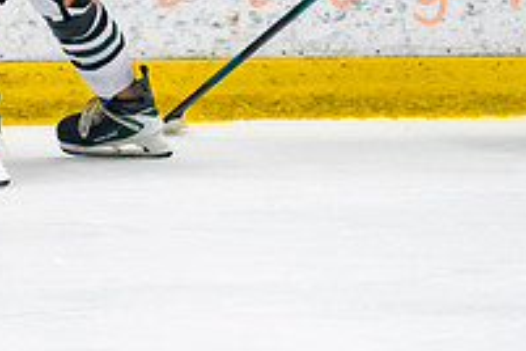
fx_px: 10125
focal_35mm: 693
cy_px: -100
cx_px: 114
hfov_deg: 3.0
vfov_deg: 2.0
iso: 2000
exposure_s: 1/640
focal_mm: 180
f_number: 3.2
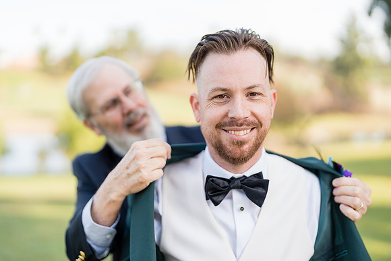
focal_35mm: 50
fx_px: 543
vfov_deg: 27.0
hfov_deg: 39.6
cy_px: 130
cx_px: 196
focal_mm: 50
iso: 125
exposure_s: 1/1600
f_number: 1.2
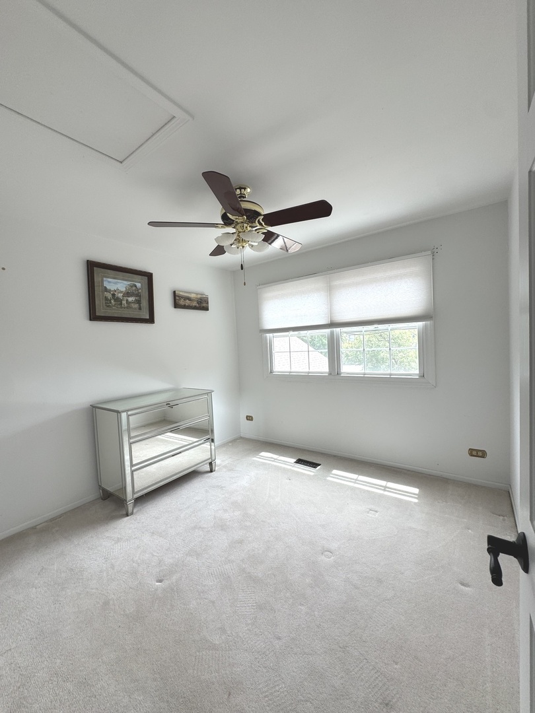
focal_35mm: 14
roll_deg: +2.4
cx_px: 268
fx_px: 288
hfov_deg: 85.7
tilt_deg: -2.8
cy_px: 356
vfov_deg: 102.1
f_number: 2.2
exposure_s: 1/99
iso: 40
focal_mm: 2.22
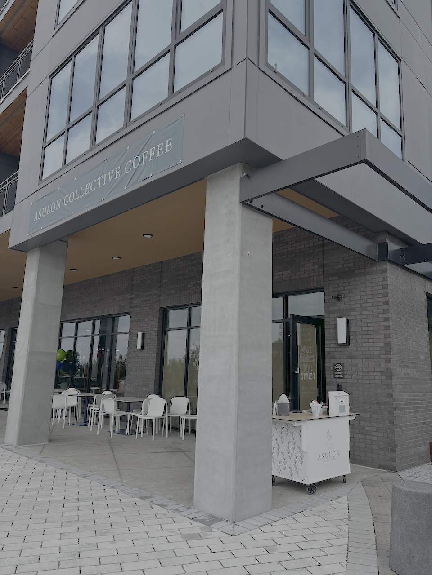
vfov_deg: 67.3
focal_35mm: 26
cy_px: 288
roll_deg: +0.7
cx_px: 216
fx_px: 433
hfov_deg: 53.1
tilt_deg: +12.7
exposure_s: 1/1115
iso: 50
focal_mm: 5.96
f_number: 1.6
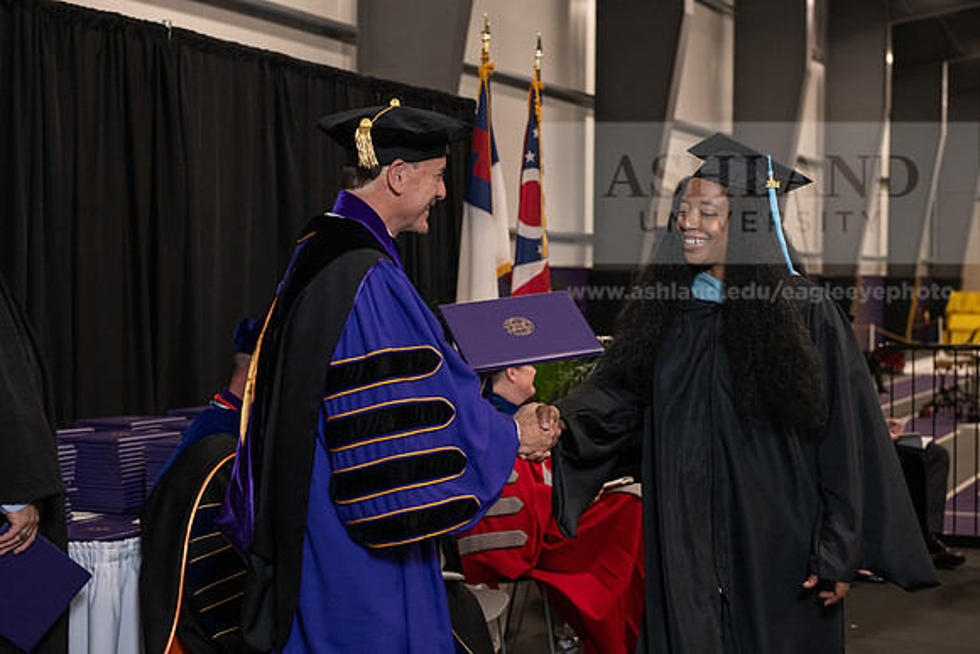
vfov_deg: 21.9
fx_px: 1688
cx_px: 490
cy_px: 327
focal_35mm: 62
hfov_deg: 32.4
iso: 2000
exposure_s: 1/125
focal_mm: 62
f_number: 5
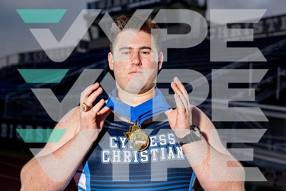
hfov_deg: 33.4
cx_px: 143
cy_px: 96
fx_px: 477
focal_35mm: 60
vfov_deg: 22.6
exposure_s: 1/250
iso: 100
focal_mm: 60
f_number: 4
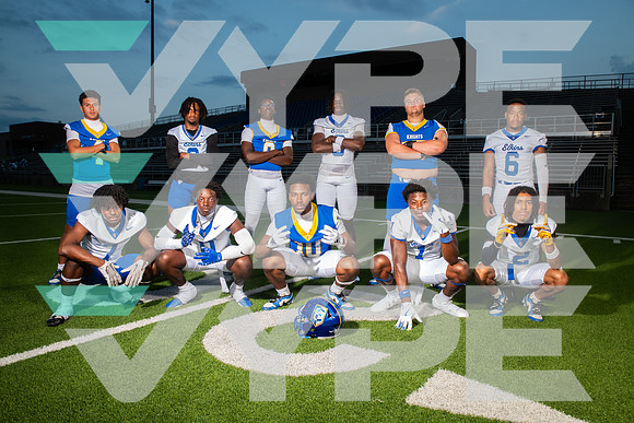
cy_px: 212
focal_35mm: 24
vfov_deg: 53.2
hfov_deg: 73.7
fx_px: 423
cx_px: 317
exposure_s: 1/320
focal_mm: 24
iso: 800
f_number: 7.1
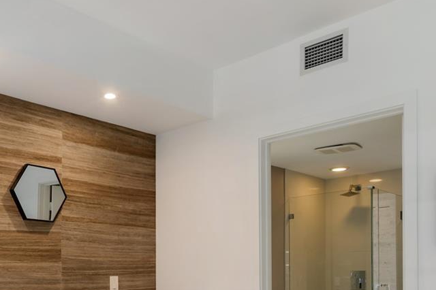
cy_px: 290
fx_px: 484
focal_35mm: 40
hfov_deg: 47.3
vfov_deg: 30.9
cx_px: 131
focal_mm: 16
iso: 125
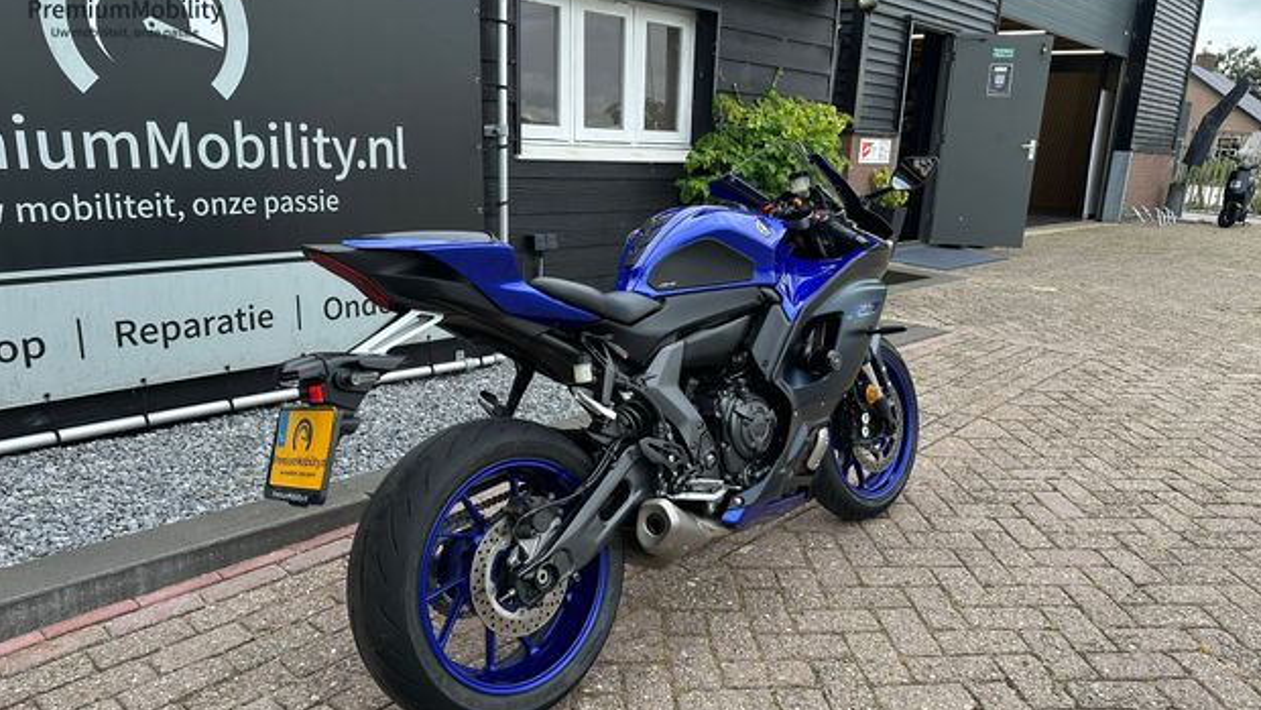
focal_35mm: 27
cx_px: 647
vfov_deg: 42.9
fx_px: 903
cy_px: 393
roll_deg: -2.9
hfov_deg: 69.8
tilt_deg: -15.5
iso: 80
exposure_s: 1/529
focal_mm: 6.86
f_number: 1.78
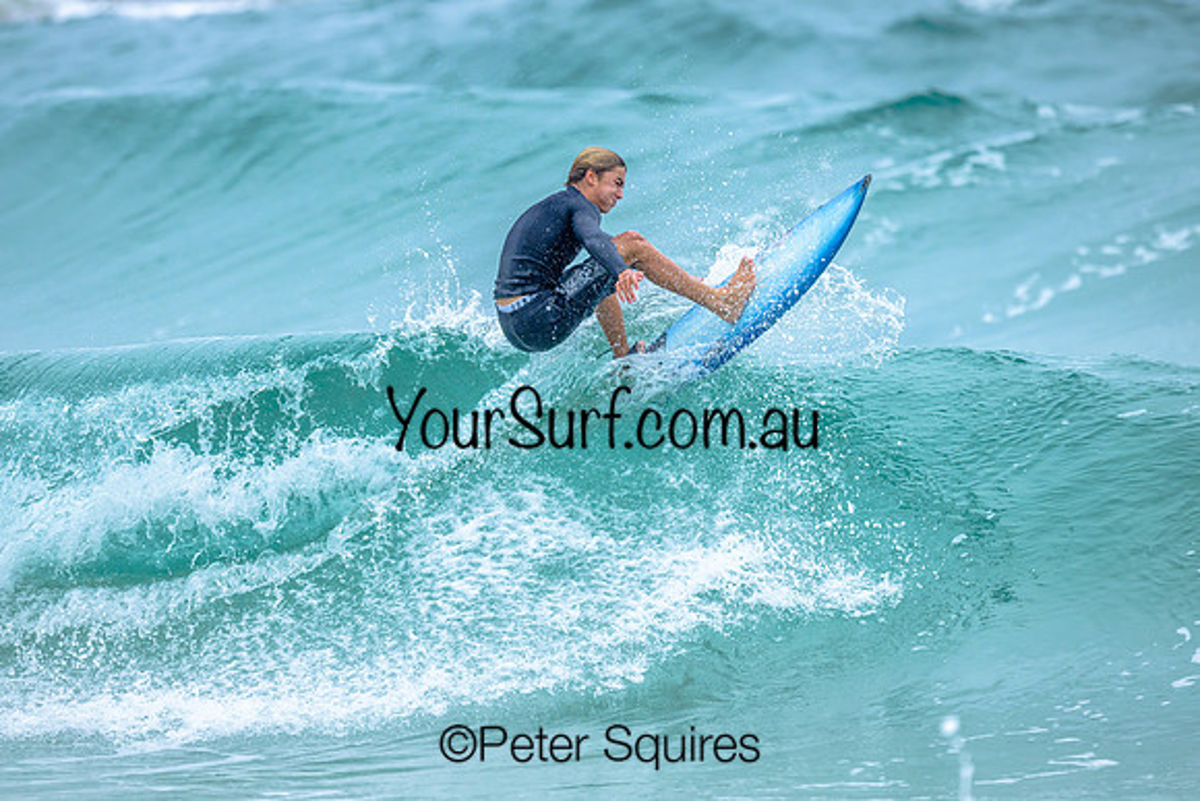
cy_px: 379
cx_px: 529
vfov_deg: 1.5
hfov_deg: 2.3
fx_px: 29830
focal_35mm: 895
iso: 800
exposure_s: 1/2500
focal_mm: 800
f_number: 6.3
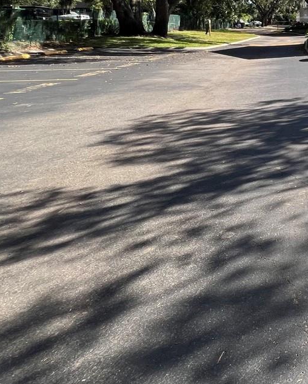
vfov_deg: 50.3
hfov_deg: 29.4
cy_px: 49
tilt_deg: -3.7
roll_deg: -0.4
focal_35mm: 32
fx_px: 364
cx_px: 454
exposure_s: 1/690
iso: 32
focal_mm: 1.57
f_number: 1.8
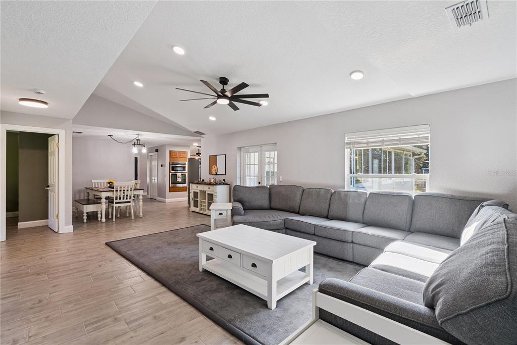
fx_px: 230
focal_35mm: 16
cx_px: 258
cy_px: 172
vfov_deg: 73.8
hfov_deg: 96.7
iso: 640
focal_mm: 16
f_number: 9
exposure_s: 1/50
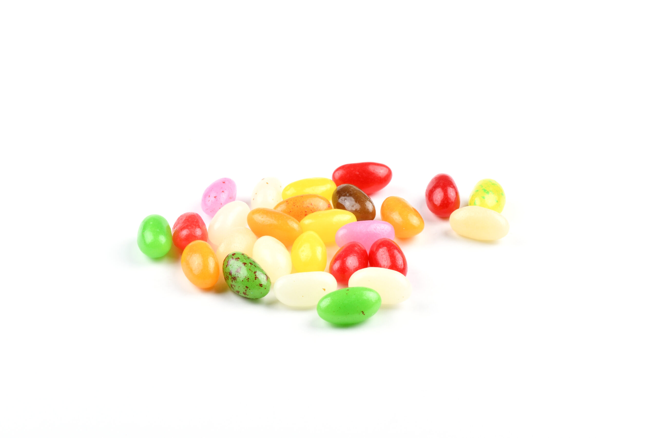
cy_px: 219
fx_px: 1369
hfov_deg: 27.0
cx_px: 328
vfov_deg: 18.2
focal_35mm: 75
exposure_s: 1/6
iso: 250
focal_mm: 50
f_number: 16
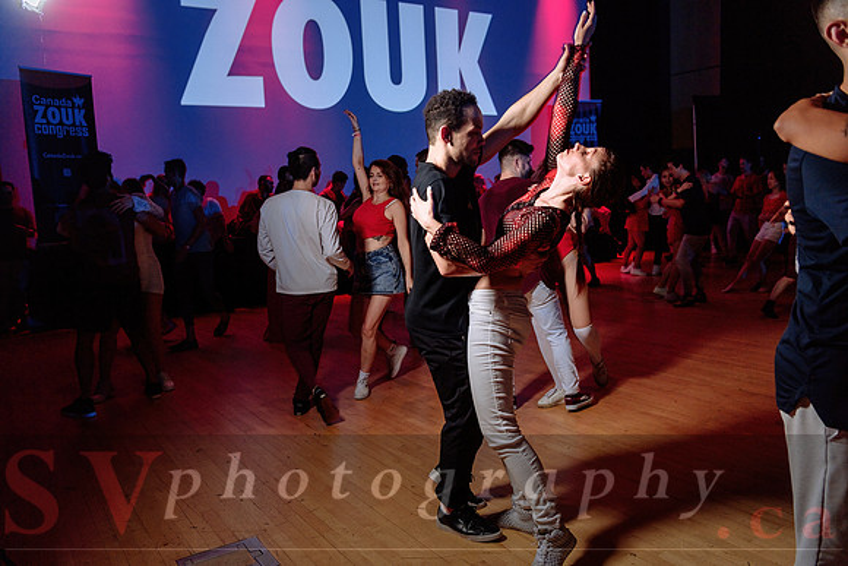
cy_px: 283
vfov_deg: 42.3
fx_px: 730
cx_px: 424
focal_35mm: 31
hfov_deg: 60.3
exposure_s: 1/40
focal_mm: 31
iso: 1000
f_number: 3.5
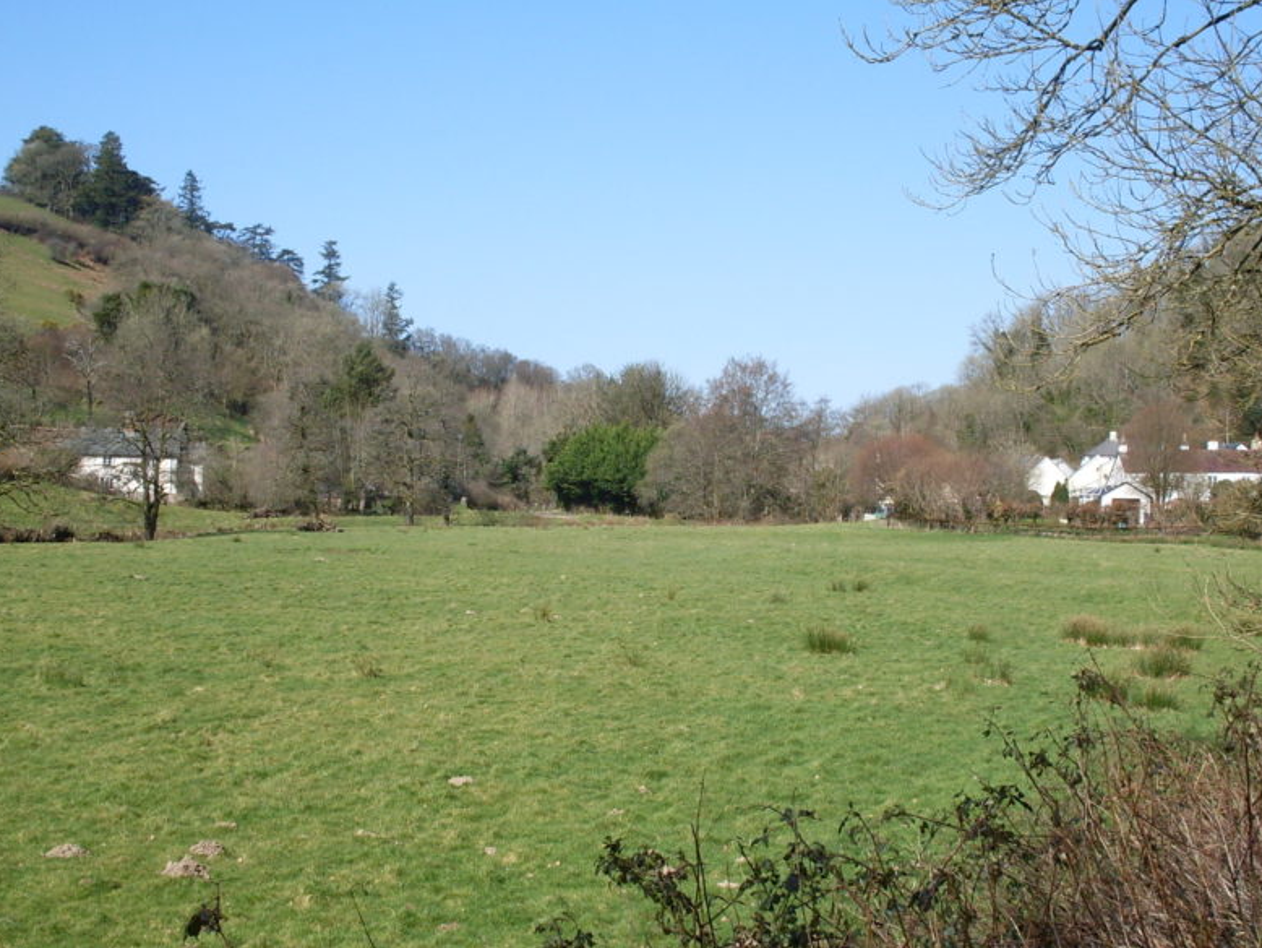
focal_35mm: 50
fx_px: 1823
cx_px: 691
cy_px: 545
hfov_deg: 38.1
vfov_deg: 29.1
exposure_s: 1/180
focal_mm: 6.3
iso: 80
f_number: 8.4
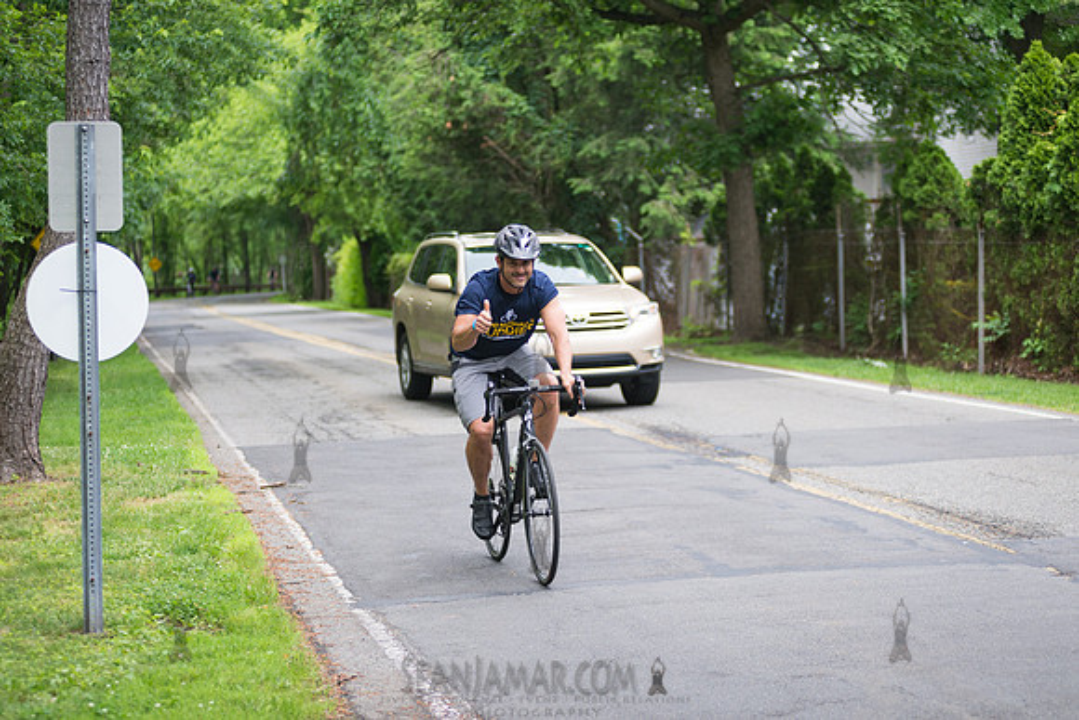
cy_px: 360
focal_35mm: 80
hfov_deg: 25.4
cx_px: 540
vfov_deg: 17.1
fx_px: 2398
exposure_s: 1/800
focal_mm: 80
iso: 640
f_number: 2.8
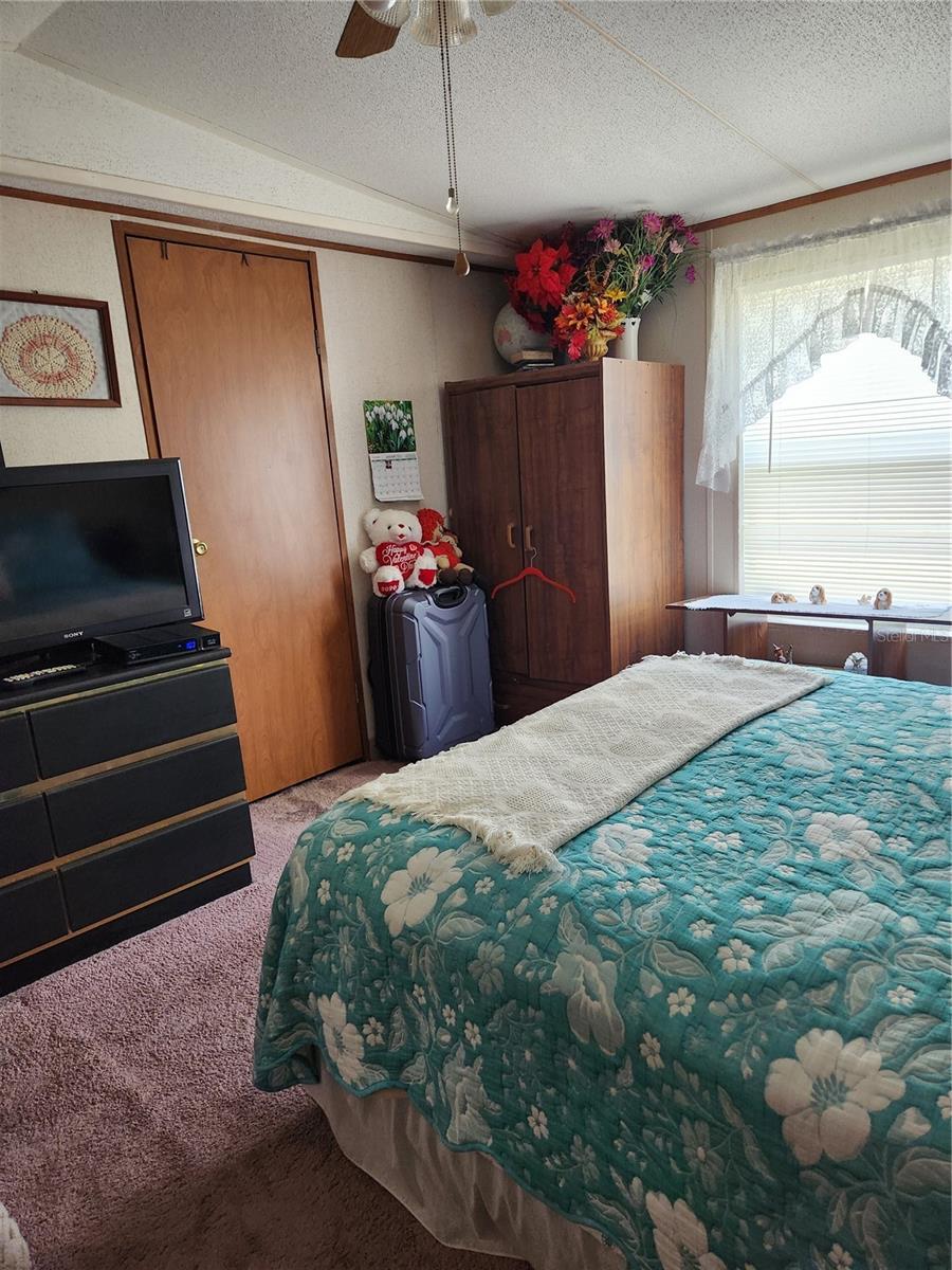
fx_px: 843
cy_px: 635
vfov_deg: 73.9
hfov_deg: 58.9
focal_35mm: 23
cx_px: 476
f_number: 1.8
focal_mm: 5.4
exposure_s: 1/120
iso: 400
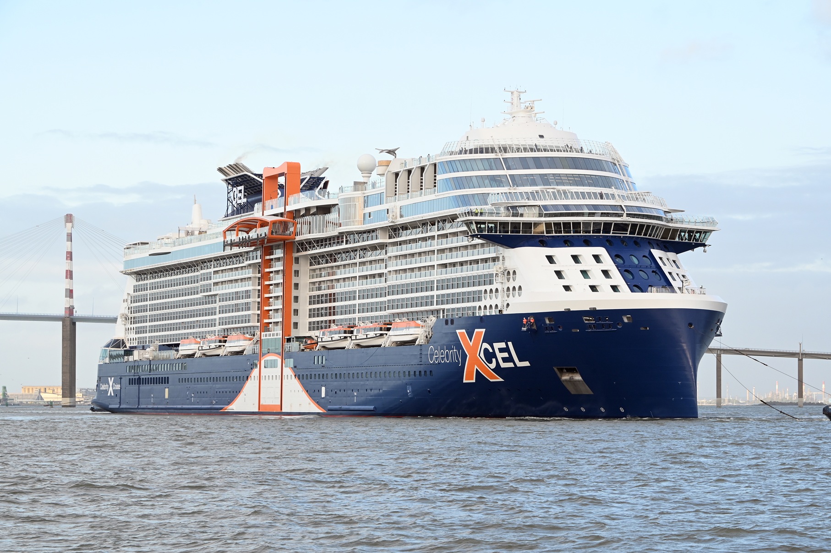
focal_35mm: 112
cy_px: 276
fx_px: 2584
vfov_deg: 12.2
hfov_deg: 18.3
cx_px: 416
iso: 800
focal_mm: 112
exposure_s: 1/160
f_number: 11
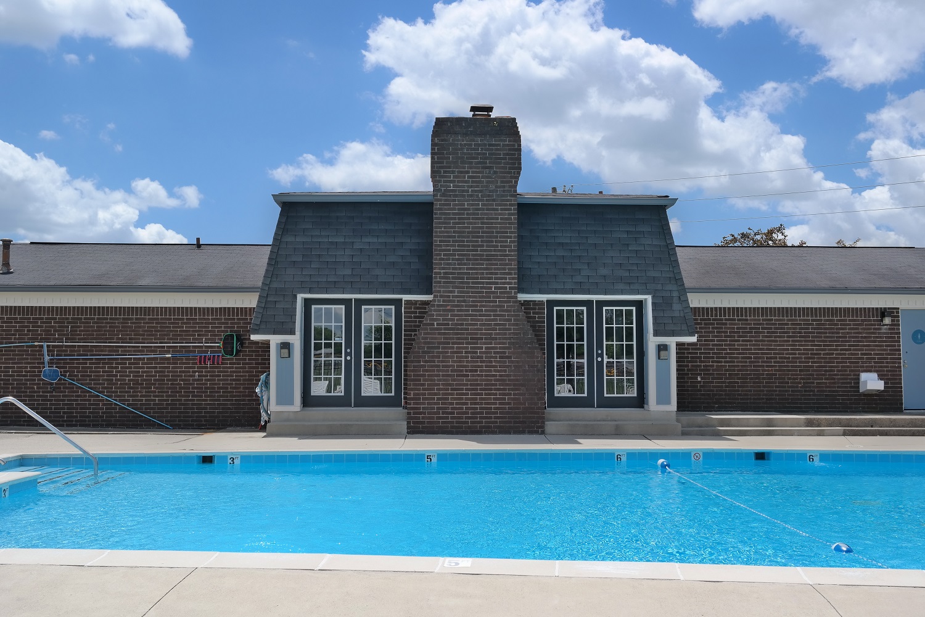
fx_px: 925
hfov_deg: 53.1
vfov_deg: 36.9
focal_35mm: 36
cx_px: 462
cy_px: 308
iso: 100
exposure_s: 1/320
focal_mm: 24
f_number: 6.3
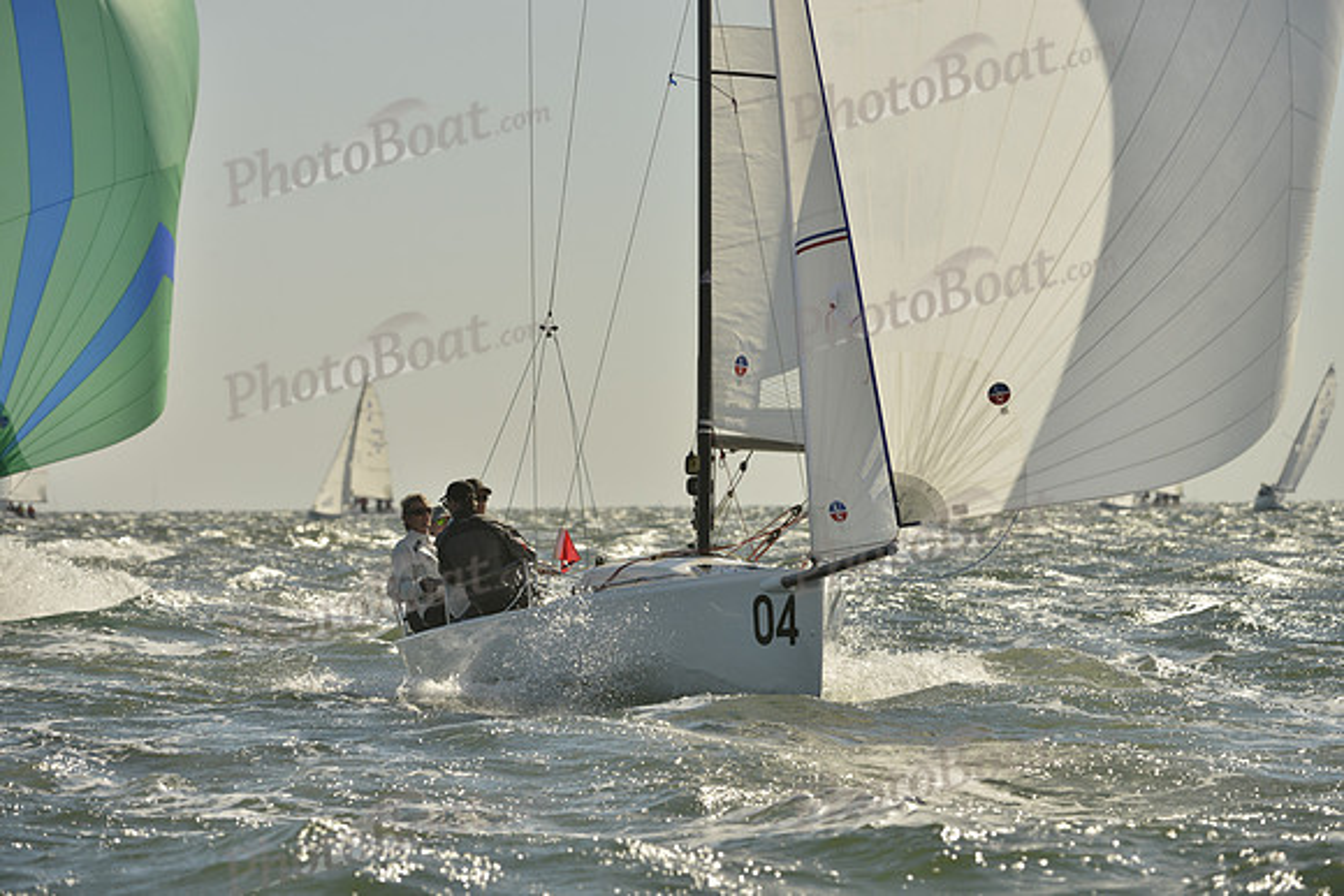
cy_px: 448
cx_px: 672
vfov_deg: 5.1
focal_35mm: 270
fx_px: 10082
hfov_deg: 7.6
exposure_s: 1/1600
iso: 280
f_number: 9
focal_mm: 270
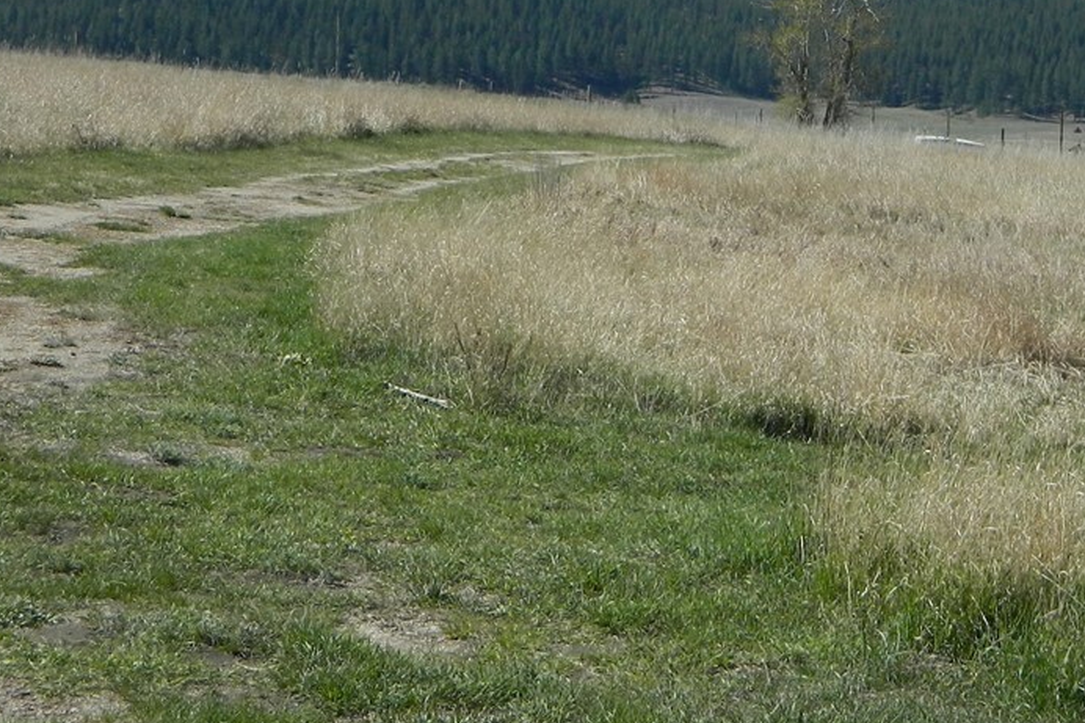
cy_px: -31
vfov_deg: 12.0
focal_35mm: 113
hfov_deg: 18.0
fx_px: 3405
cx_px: 784
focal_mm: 8.4
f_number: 3.6
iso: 80
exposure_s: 1/1000
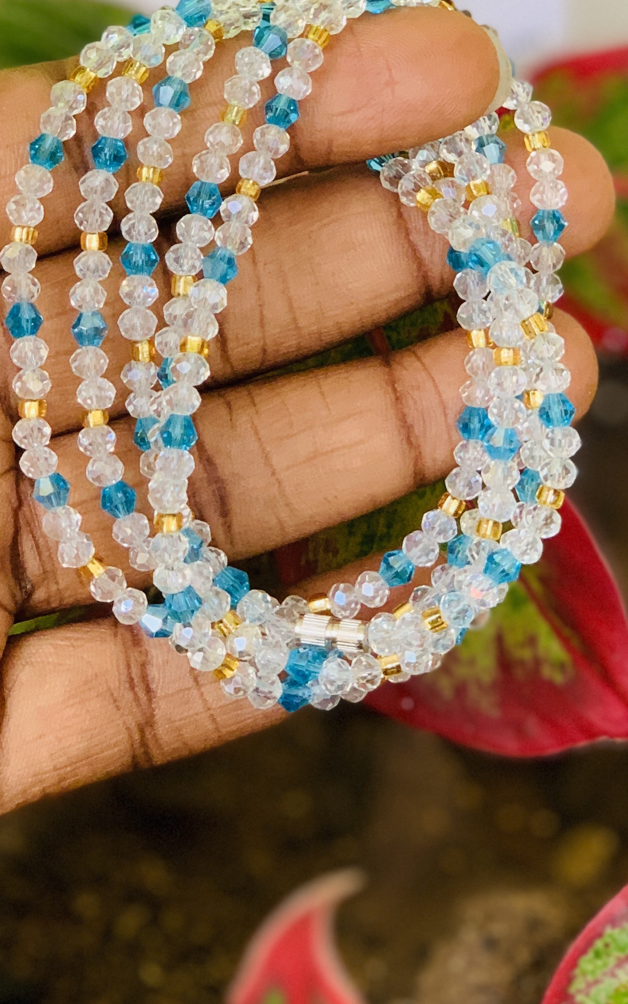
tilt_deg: -31.0
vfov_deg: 18.7
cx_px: 300
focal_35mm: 110
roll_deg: -6.4
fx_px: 3011
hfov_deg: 11.9
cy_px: 179
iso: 100
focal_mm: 6
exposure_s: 1/122
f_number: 2.4
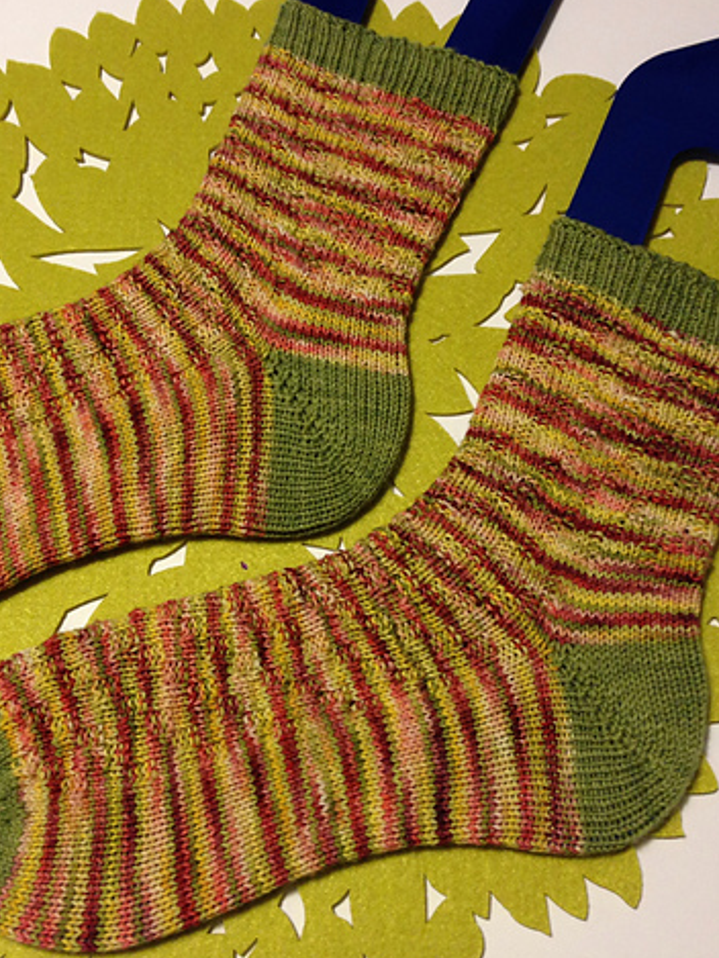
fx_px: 1246
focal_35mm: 45
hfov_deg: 32.1
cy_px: 478
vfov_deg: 42.1
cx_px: 288
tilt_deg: -62.6
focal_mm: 4.12
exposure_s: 1/20
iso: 125
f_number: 2.4
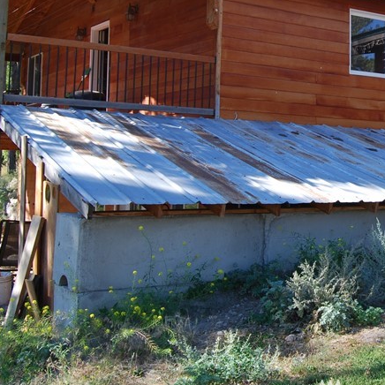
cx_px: 364
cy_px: 104
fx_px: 717
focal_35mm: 57
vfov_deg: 29.6
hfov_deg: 28.6
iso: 100
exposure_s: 1/160
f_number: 6.3
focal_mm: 18
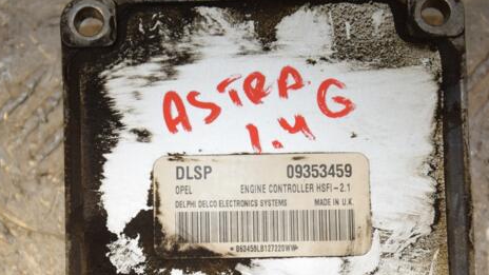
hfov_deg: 16.0
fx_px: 1737
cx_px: 223
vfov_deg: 9.0
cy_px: 184
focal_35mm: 134
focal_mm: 66
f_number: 7.1
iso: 800
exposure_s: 1/200
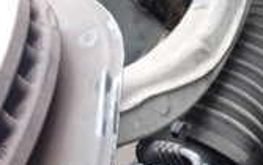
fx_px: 818
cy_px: 138
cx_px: 50
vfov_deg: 11.5
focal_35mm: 114
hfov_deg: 18.1
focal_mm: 5.4
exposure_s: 1/30
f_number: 2.3
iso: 320
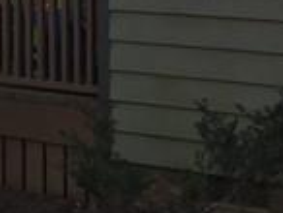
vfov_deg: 7.0
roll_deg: -0.9
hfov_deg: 9.7
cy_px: -259
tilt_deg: +4.6
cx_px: 0
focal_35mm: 203
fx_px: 1662
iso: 32
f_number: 2.2
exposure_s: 1/542
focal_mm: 4.15
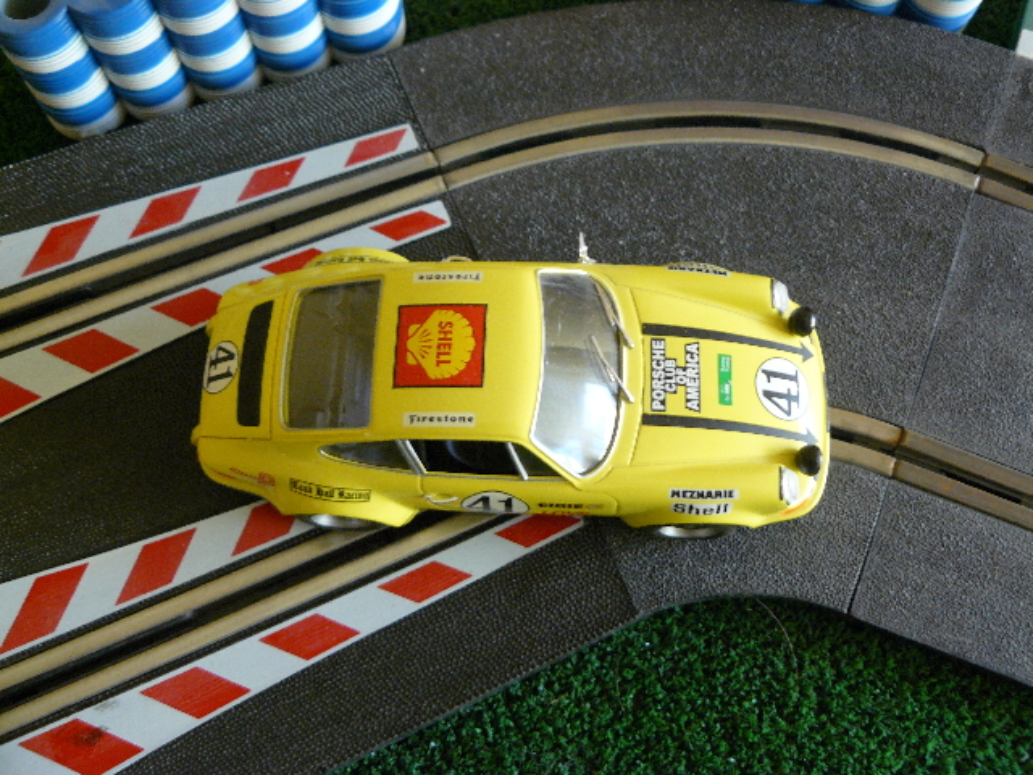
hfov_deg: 51.4
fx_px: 1074
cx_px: 516
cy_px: 388
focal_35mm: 36
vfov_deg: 39.7
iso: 200
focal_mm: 6
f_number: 2.8
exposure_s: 1/13
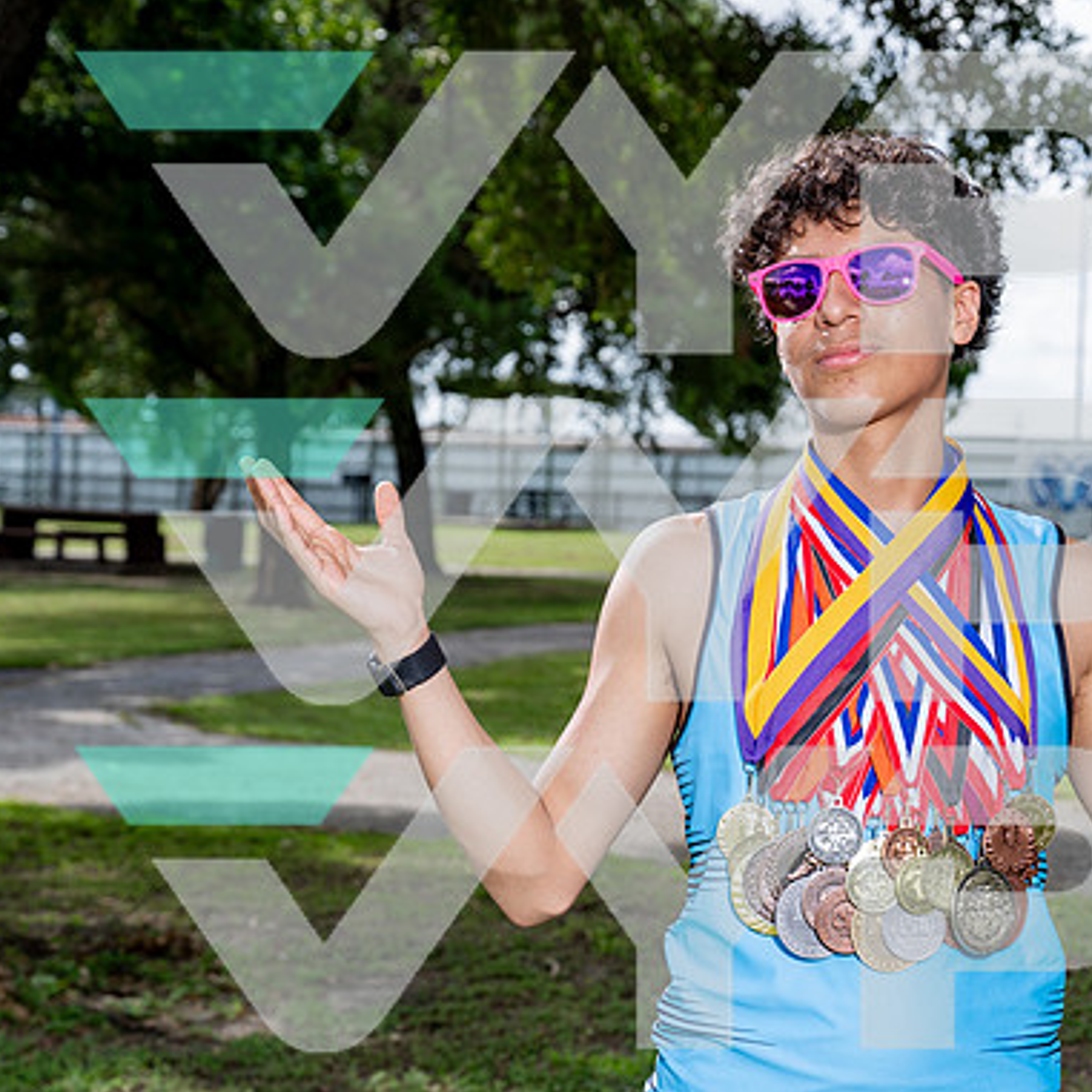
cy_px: 552
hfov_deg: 21.0
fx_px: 2927
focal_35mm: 82
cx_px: 814
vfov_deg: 21.1
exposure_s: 1/250
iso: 100
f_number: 5.6
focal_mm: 57
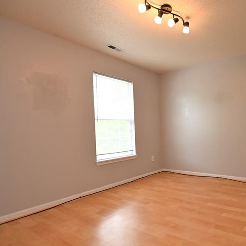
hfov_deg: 65.6
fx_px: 177
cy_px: 134
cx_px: 183
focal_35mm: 22
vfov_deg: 69.5
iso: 400
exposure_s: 1/200
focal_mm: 10
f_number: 4
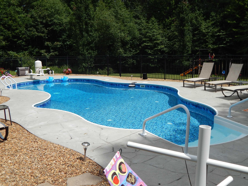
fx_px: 251
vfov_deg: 40.7
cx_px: 124
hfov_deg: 52.6
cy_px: 93
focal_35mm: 35
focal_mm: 6.1
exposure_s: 1/800
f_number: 6.7
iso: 125
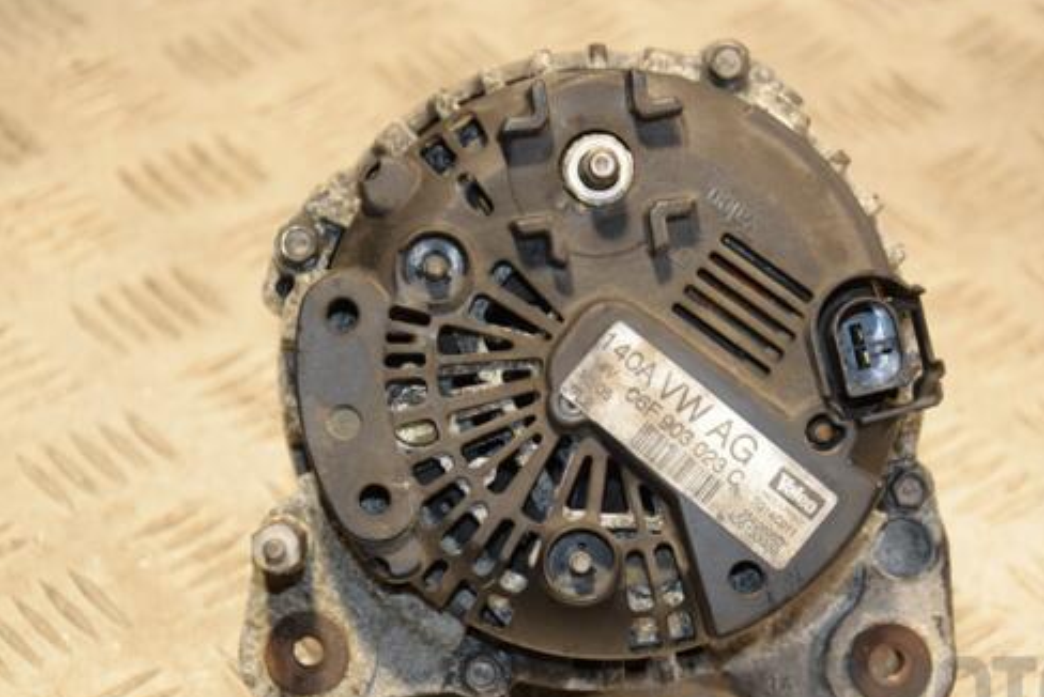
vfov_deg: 10.6
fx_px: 3743
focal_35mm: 129
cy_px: 404
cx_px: 605
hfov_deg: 15.9
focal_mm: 70
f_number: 5.3
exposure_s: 1/100
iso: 800
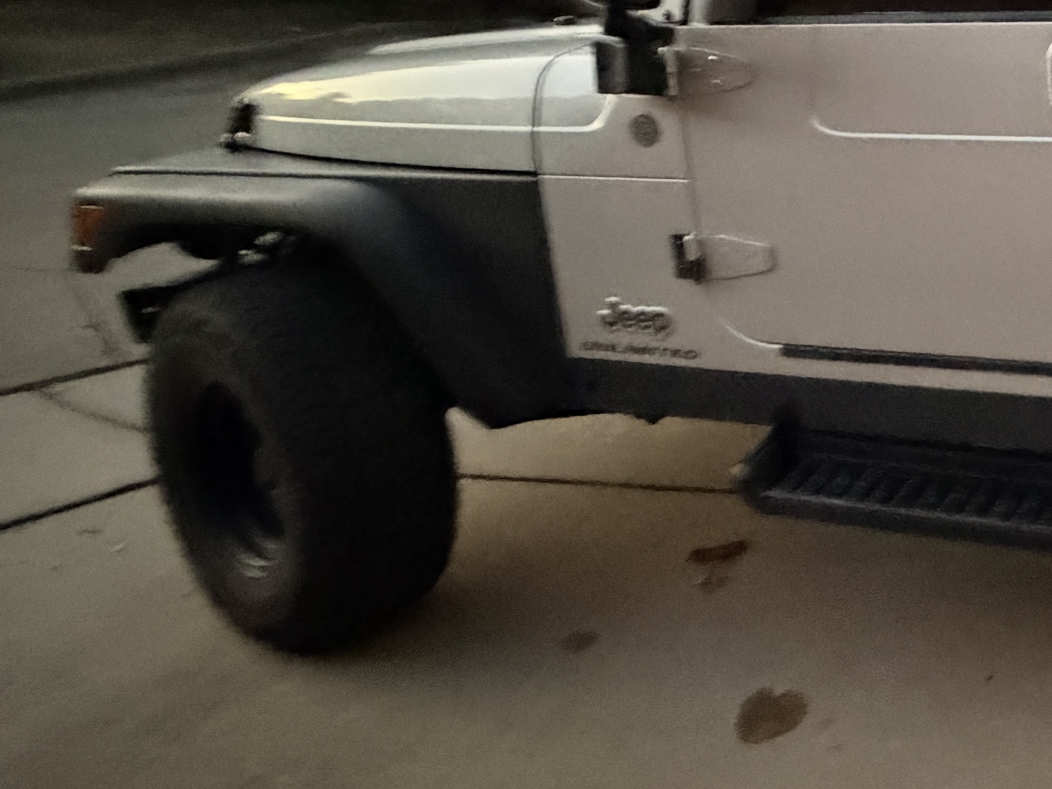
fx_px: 1033
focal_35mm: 34
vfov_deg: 40.0
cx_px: 1181
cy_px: 150
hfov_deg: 41.7
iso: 2000
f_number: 2.2
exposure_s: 1/30
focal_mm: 2.22
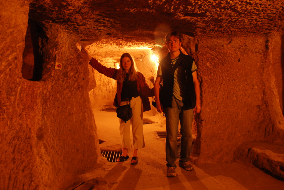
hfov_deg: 67.3
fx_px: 213
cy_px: 95
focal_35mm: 27
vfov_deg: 48.1
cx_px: 142
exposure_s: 1
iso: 200
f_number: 3.5
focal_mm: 18
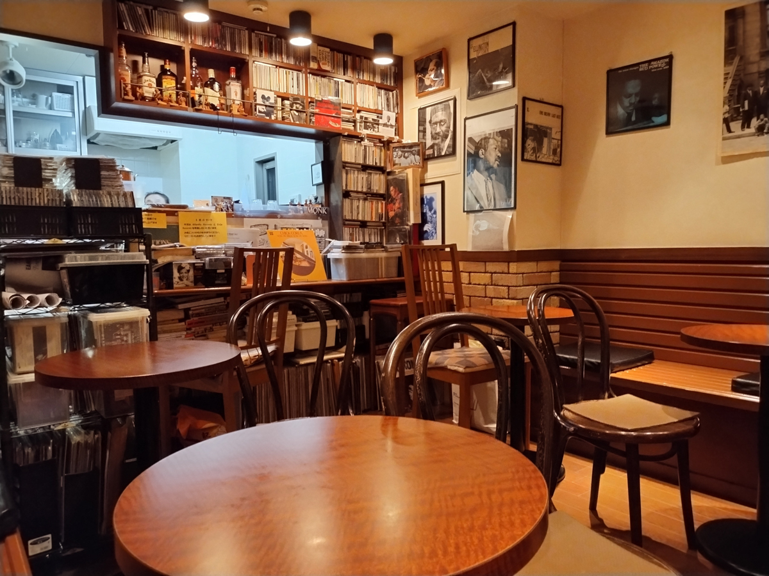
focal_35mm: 25
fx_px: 555
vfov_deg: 54.9
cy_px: 288
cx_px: 384
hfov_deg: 69.4
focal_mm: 4.71
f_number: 1.7
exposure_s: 1/25
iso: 353
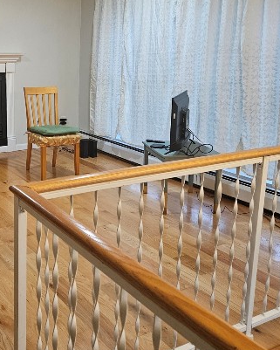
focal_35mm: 43
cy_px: 122
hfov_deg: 33.7
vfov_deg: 42.4
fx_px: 445
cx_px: 47
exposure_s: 1/120
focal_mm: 5.4
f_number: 1.8
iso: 400
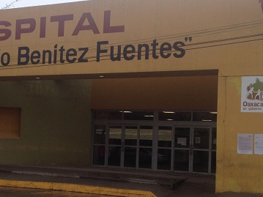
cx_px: 64
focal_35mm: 78
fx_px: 592
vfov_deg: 18.9
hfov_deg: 24.7
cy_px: 111
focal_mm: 4.28
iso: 50
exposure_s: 1/480
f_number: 2.4
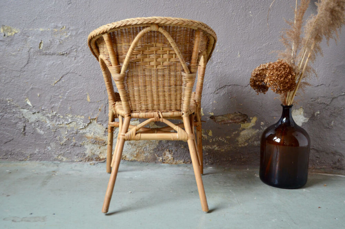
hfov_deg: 46.5
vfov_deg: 31.7
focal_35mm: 42
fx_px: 402
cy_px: 114
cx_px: 172
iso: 1250
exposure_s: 1/100
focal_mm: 28
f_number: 5
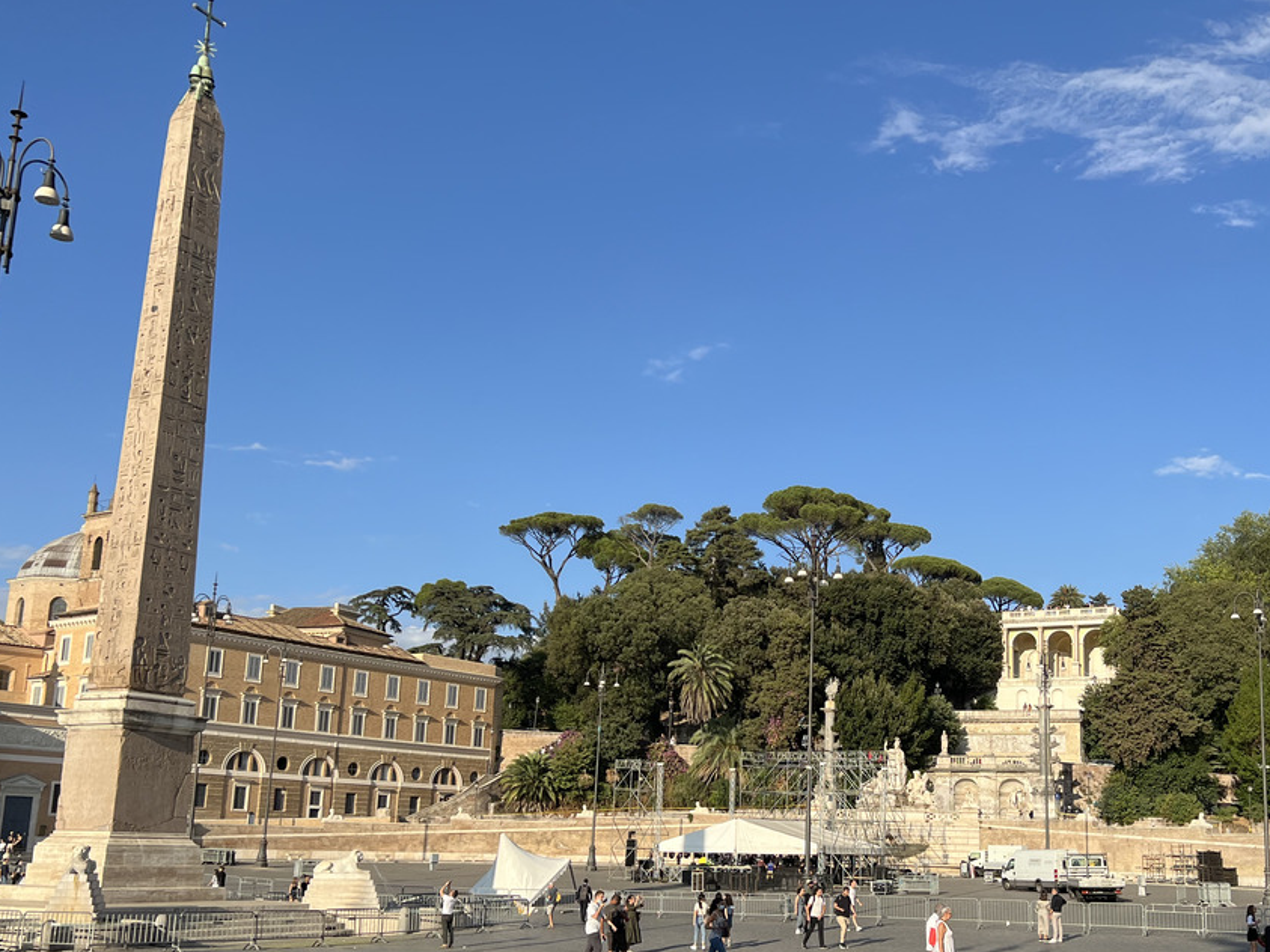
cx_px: 785
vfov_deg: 38.3
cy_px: 610
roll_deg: -1.8
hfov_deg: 49.7
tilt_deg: +10.1
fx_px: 1357
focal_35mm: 37
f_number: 1.5
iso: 50
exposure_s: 1/4115
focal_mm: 5.7
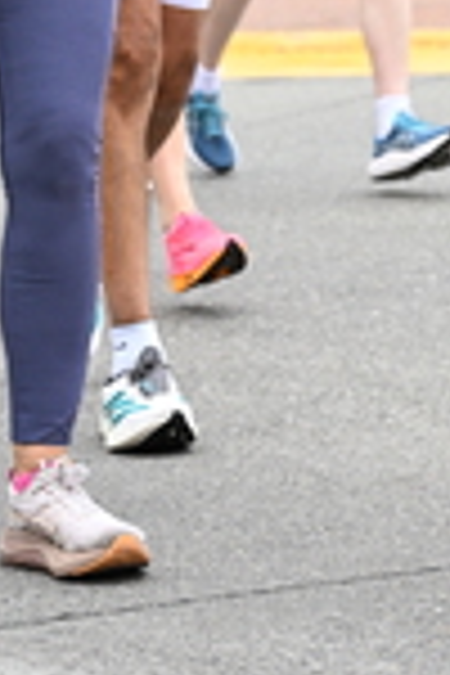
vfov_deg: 8.6
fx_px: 4406
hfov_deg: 5.8
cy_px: -248
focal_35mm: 235
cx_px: 560
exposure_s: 1/800
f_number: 4
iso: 1600
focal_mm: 64
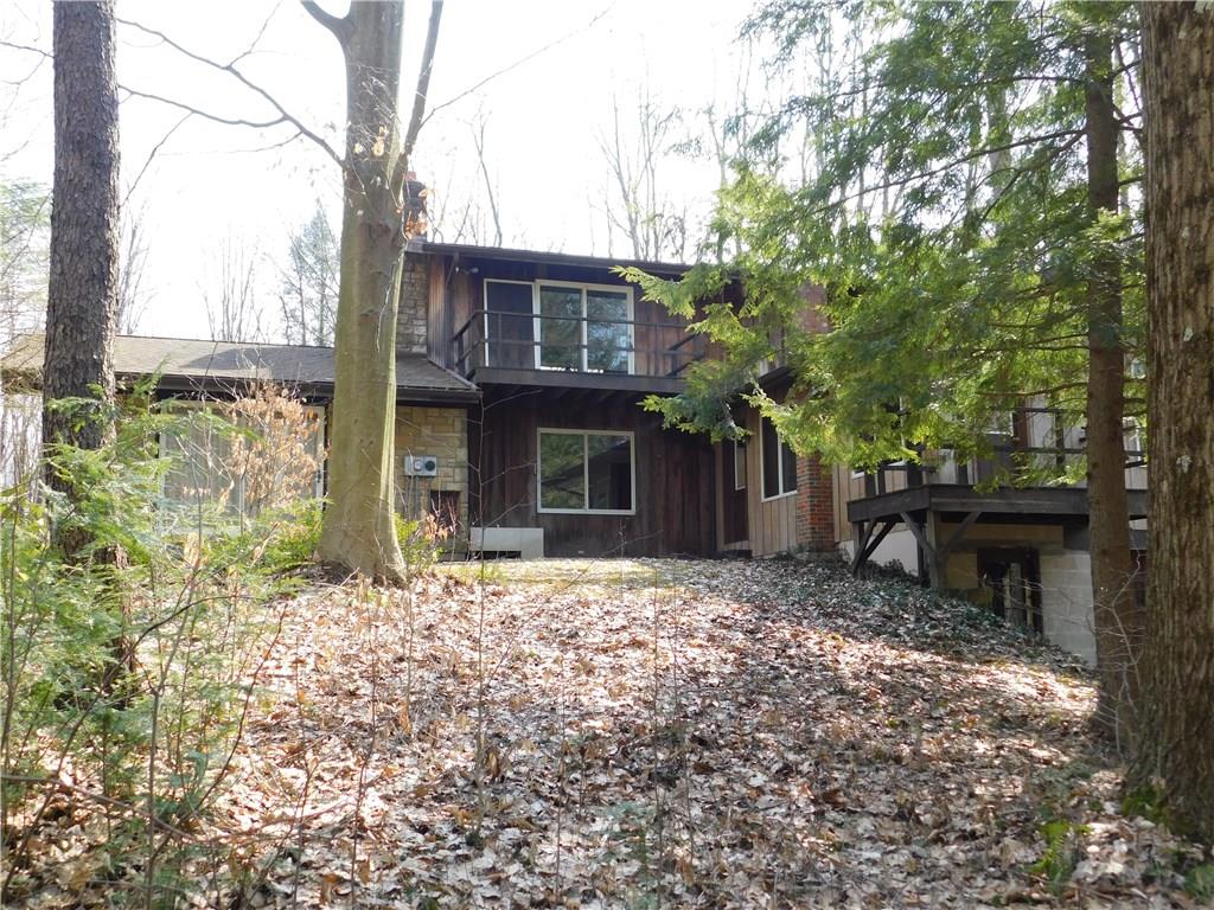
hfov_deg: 51.4
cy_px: 455
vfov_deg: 39.7
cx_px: 607
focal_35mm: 36
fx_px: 1263
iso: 125
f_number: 3.5
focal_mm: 6.3
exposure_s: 1/200
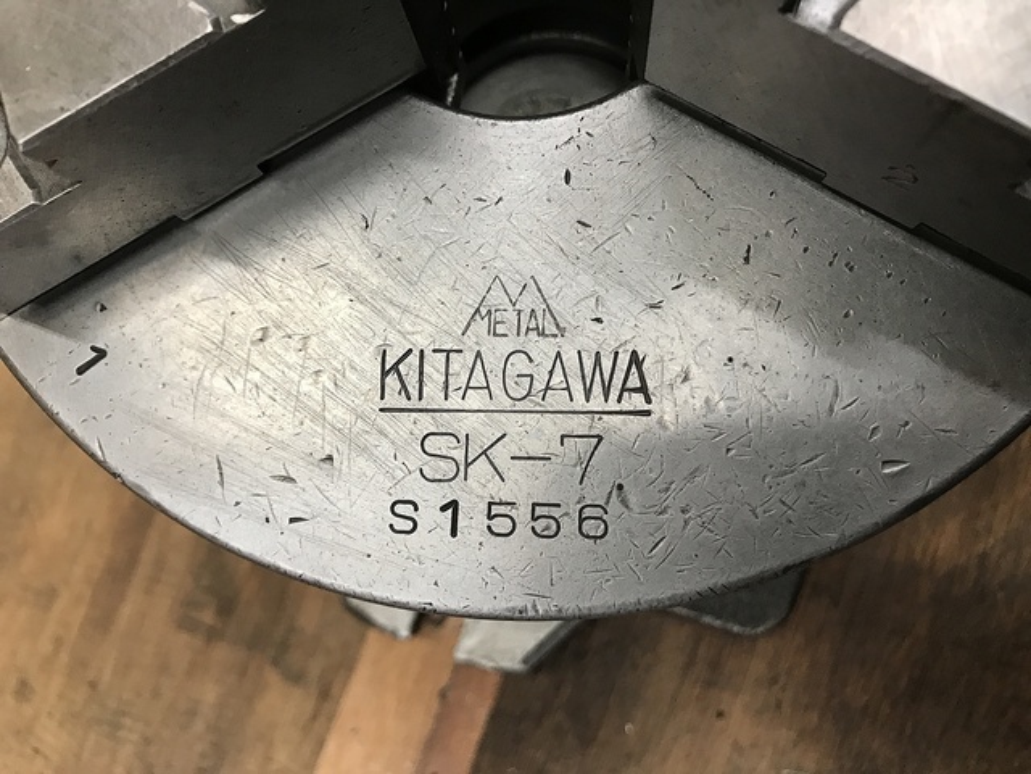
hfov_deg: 63.4
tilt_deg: -82.3
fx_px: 834
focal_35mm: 28
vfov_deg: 49.7
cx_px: 516
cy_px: 387
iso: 40
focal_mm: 3.99
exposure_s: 1/20
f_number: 1.8
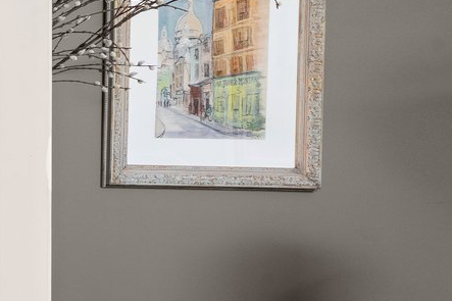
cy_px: 146
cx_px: -536
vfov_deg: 18.4
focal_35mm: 74
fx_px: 929
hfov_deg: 16.8
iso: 320
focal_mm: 16
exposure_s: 1/2
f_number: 11
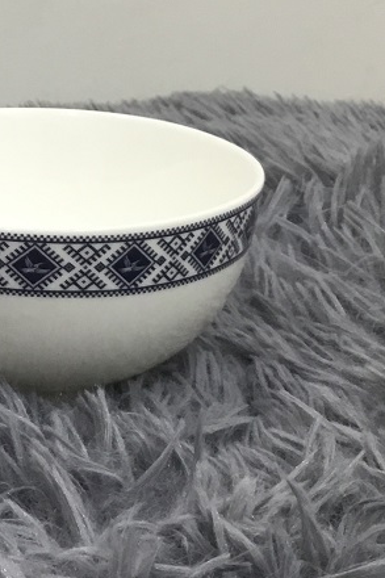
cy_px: 152
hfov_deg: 15.2
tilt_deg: -14.5
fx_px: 1413
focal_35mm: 88
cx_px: 0
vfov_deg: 22.9
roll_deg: +1.3
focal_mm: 3.3
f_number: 2.4
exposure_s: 1/33
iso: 100
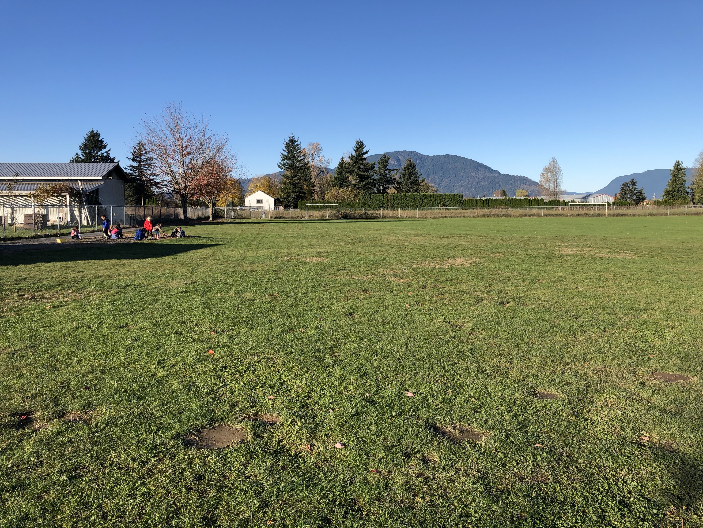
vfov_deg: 49.7
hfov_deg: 63.4
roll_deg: +0.4
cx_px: 352
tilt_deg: -4.3
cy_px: 264
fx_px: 569
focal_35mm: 28
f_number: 1.8
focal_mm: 3.99
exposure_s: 1/1297
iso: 20
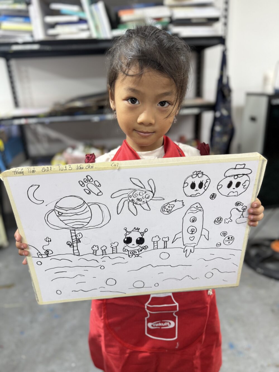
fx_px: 258
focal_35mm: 24
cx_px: 140
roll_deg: +2.4
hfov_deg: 56.8
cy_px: 186
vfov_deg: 71.6
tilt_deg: -19.8
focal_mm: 6.76
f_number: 1.78
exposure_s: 1/100
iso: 100
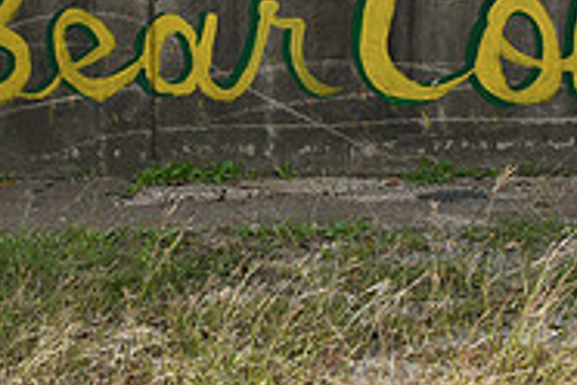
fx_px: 1795
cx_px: 329
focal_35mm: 112
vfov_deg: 11.9
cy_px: -110
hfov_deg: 18.3
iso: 110
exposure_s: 1/250
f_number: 8
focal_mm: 24
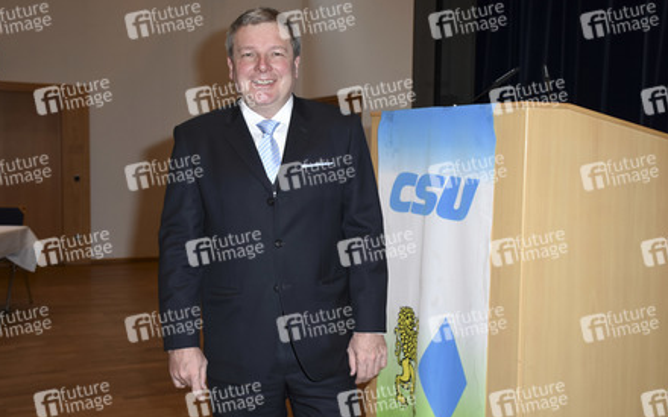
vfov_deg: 27.4
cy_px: 211
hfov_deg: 42.6
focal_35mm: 47
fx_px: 856
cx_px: 336
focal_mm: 30
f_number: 4.5
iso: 640
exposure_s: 1/160
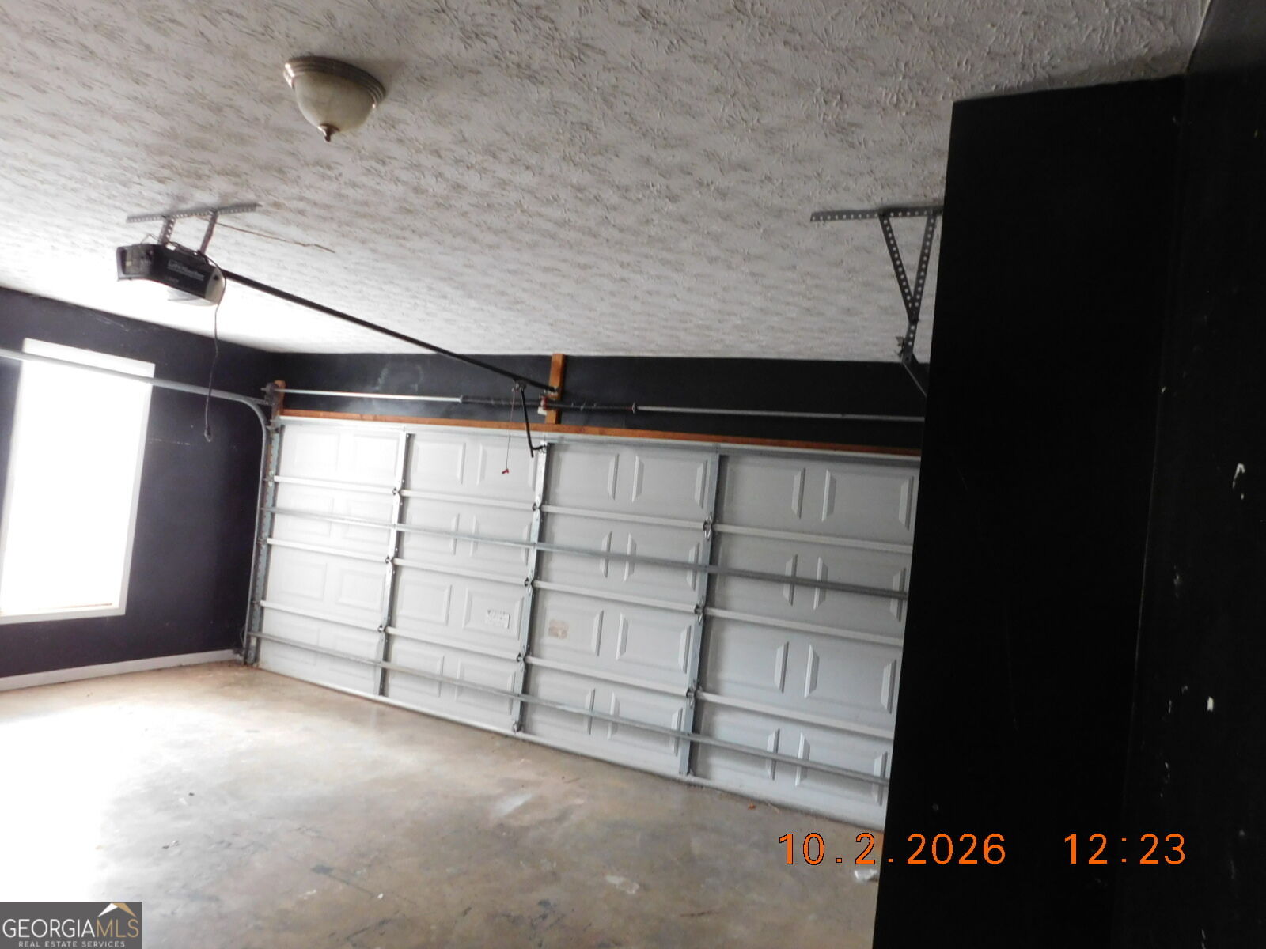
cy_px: 474
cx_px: 633
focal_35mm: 23
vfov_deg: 58.9
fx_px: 841
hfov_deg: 73.9
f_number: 3
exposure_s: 1/15
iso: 400
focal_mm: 4
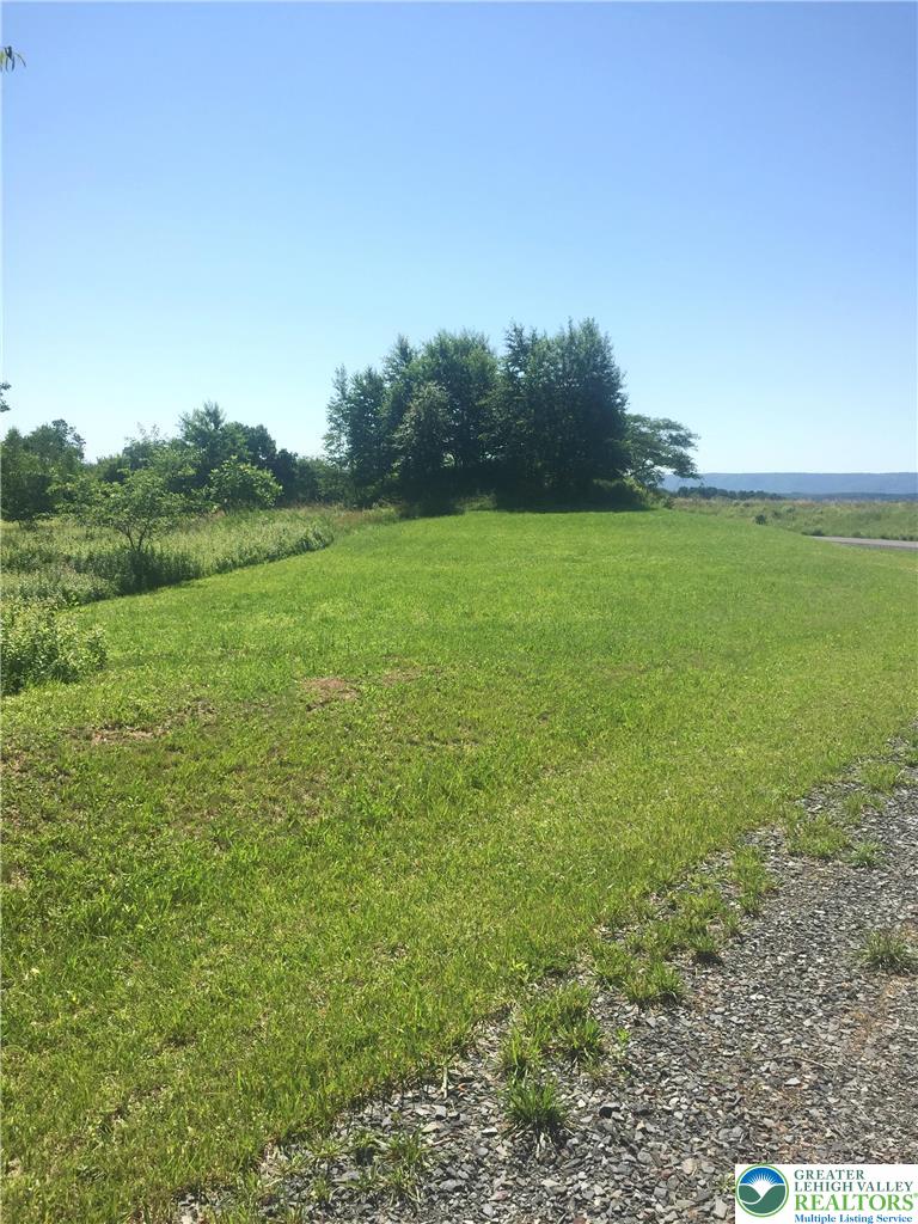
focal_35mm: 29
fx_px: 1025
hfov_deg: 48.2
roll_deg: -3.3
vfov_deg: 61.7
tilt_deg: -11.1
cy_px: 612
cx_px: 459
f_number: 2.2
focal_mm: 4.15
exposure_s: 1/2083
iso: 32
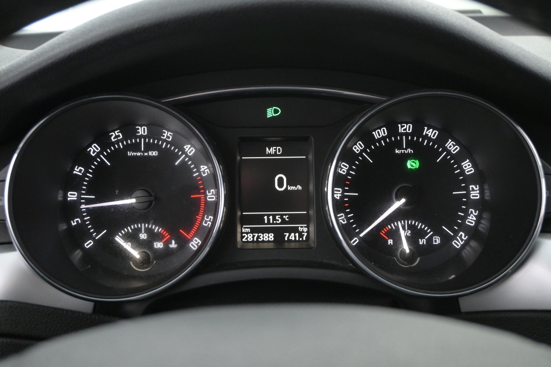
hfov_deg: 49.6
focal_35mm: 39
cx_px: 276
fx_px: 597
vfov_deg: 34.2
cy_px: 184
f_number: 4.5
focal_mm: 26
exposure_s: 1/40
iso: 3200
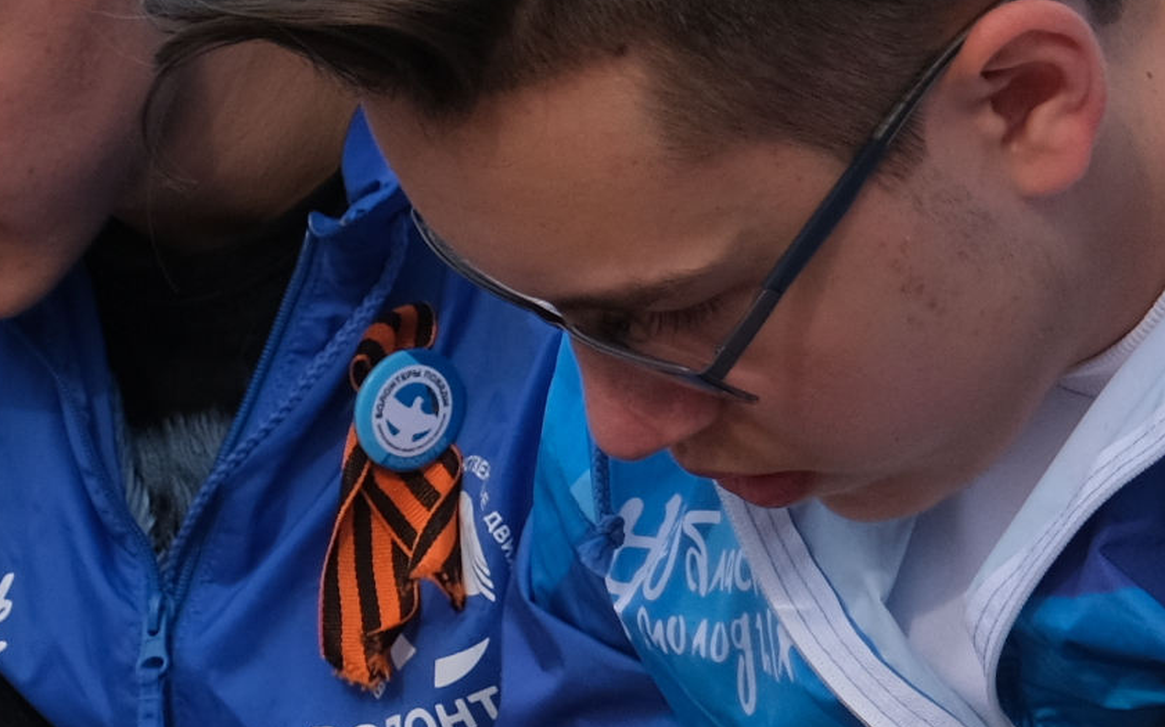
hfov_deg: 5.0
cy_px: 832
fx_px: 13426
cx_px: 923
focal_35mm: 423
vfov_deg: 3.1
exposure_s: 1/500
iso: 320
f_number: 5.6
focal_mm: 52.7
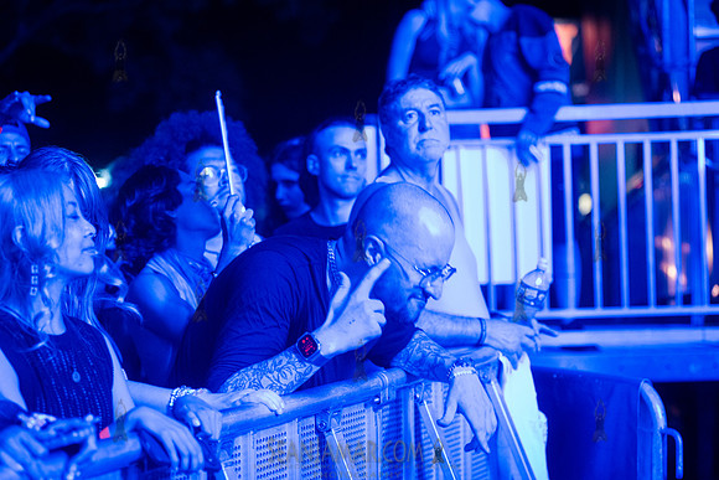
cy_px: 240
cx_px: 360
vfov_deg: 17.1
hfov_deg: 25.4
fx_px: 1598
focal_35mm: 80
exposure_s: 1/160
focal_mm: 80
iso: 6400
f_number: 3.2
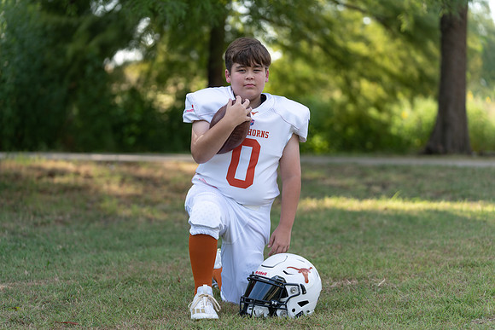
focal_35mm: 98
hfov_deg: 20.8
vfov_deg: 14.0
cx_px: 248
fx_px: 1348
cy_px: 165
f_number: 2.8
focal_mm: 98
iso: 100
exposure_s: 1/400
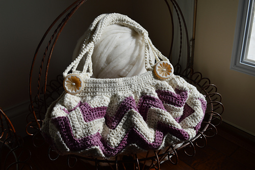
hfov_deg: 57.2
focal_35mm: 33
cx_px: 128
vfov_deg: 39.9
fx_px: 234
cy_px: 85
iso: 100
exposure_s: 1/200
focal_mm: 22
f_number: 7.1
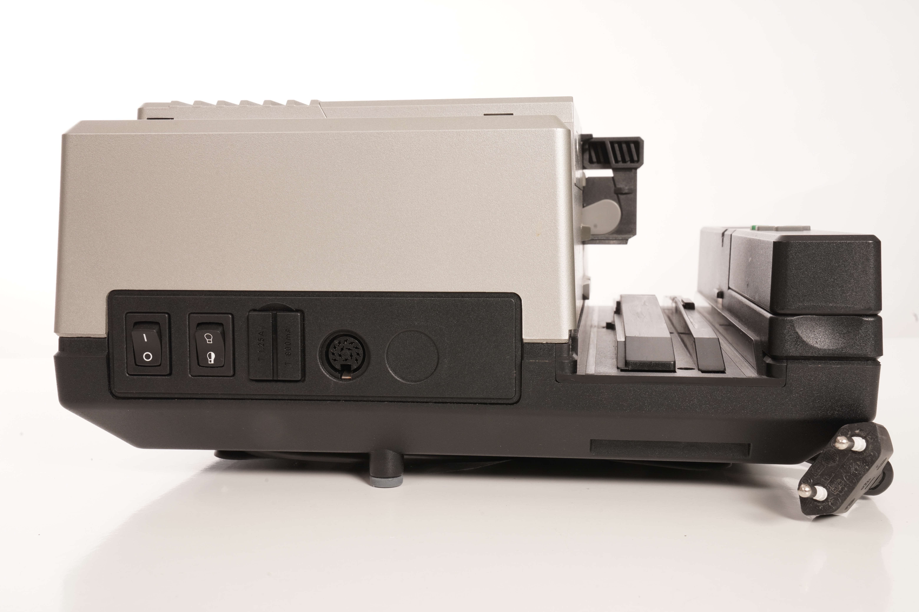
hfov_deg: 44.5
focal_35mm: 44
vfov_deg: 30.5
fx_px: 1123
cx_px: 460
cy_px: 306
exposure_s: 1/160
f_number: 20
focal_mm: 44
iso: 400
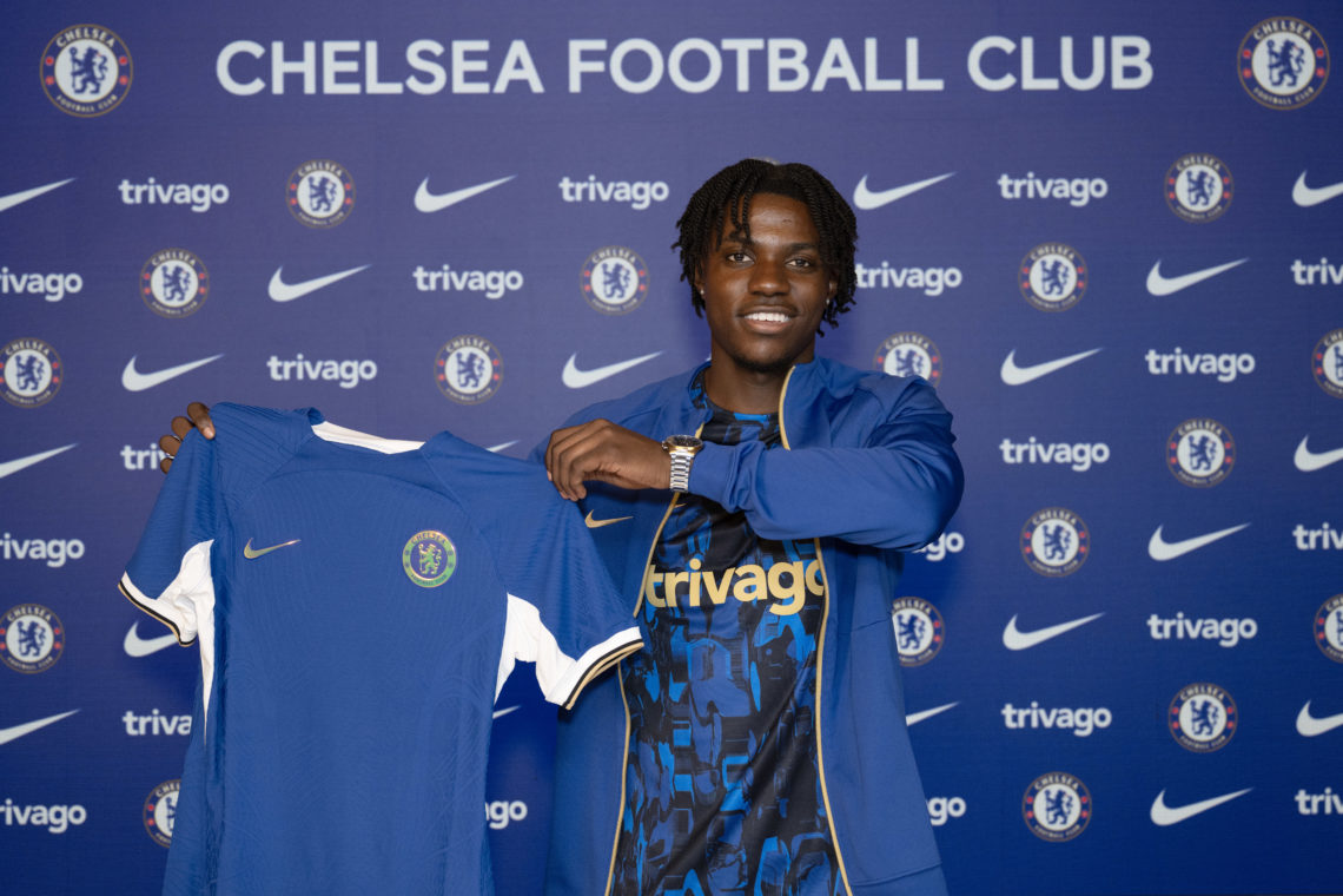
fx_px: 2089
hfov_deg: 35.6
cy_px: 448
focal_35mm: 56
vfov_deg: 24.2
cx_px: 672
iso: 800
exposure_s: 1/200
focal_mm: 56
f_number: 4
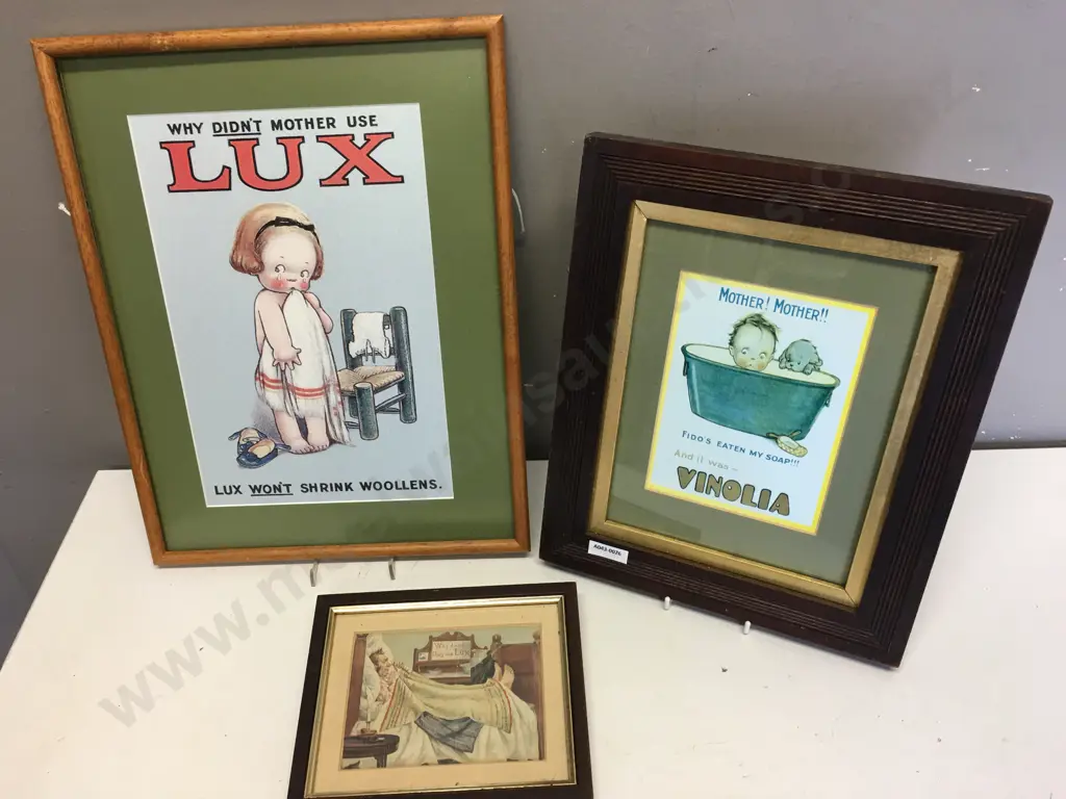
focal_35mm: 29
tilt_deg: -39.3
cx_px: 533
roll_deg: +0.6
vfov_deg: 48.2
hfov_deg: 61.7
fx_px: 893
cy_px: 400
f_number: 2.2
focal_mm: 4.15
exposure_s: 1/33
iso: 40
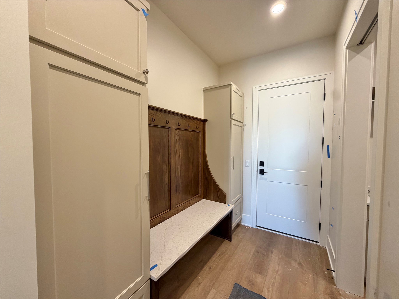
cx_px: 200
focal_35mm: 14
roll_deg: -0.3
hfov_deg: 102.1
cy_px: 150
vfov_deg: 85.7
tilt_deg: -1.5
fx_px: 161
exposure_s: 1/60
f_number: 2.2
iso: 200
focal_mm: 2.22
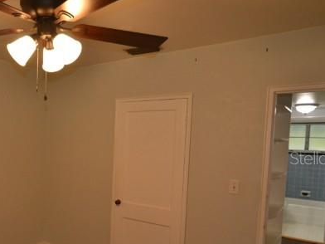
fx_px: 286
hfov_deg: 55.5
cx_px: 70
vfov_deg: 45.7
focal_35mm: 30
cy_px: 158
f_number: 3.5
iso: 500
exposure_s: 1/60
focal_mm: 11.5
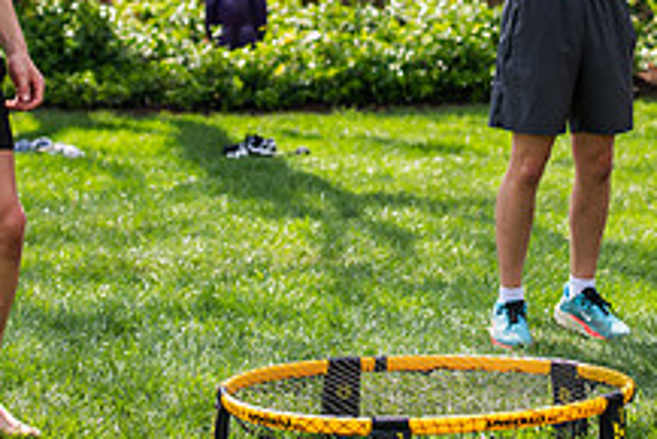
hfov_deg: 10.9
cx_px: 551
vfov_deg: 7.3
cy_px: -114
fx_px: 3415
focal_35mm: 187
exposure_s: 1/640
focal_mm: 70
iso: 100
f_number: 3.2
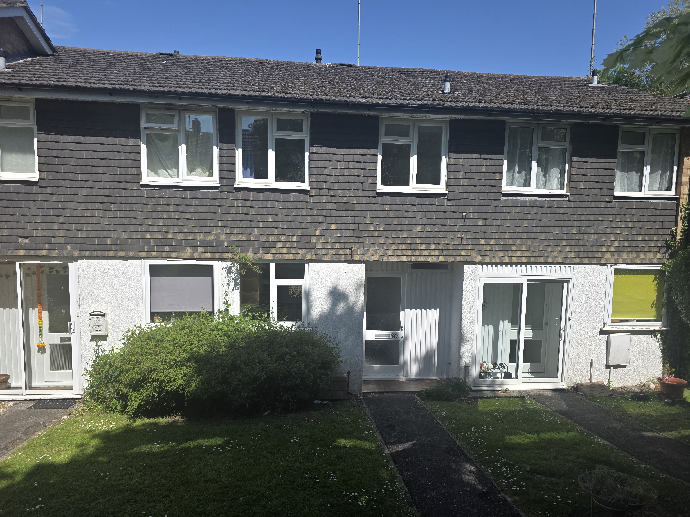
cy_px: 263
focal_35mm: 24
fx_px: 478
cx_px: 355
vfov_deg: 56.8
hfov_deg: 71.6
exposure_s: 1/4889
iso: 80
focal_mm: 6.3
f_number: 1.7
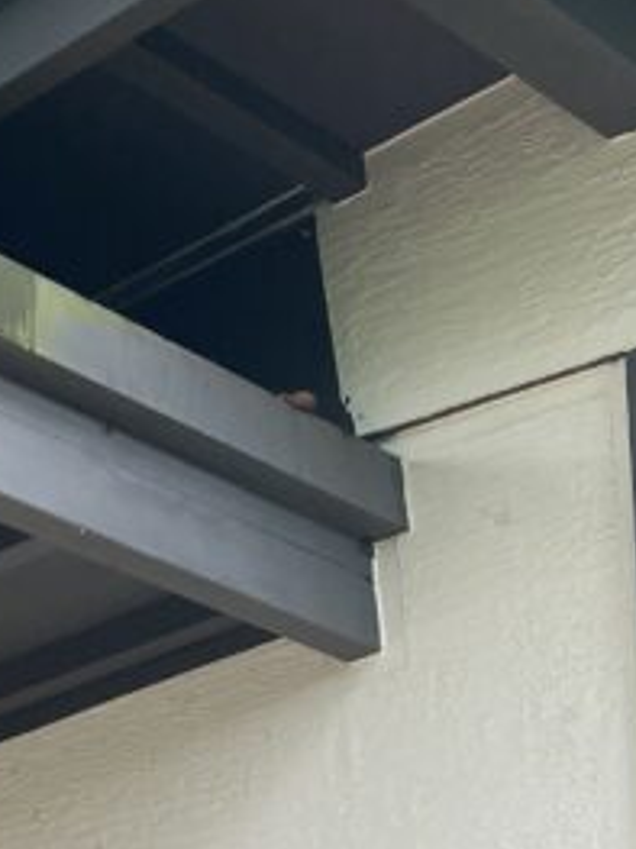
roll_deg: +0.3
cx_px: -565
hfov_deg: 12.3
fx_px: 2672
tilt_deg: +12.6
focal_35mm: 109
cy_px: 1110
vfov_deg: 17.0
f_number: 1.8
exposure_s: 1/120
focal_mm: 3.99
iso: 25
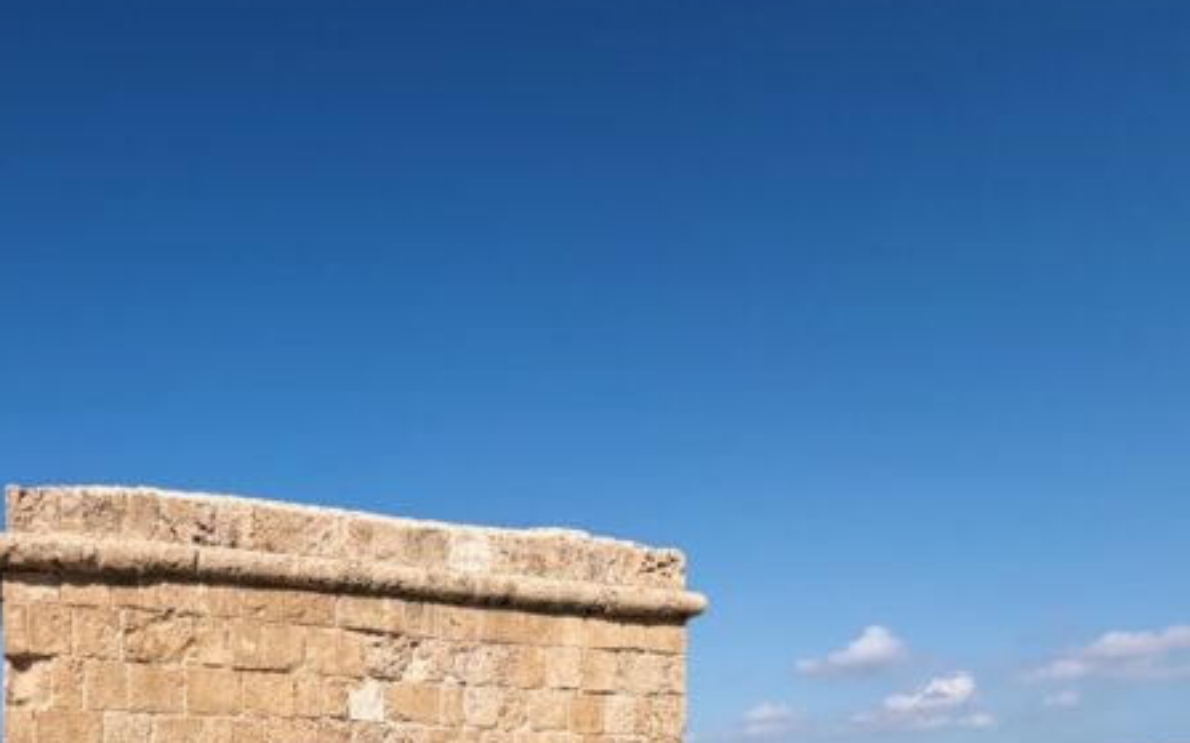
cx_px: 317
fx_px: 1102
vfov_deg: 33.4
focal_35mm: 34
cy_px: 775
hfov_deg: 54.4
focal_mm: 2.22
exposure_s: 1/1745
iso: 20
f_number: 2.2
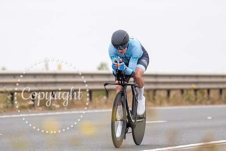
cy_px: 68
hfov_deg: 5.4
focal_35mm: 380
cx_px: 120
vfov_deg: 3.6
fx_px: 2387
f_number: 2.8
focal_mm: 200
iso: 100
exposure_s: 1/800
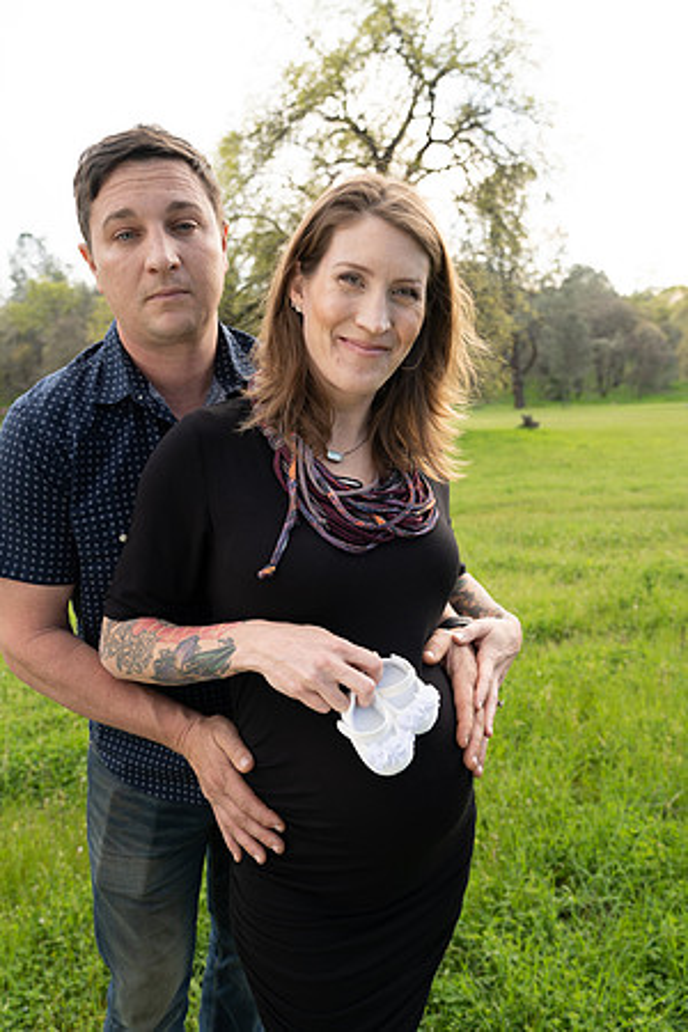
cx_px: 344
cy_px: 516
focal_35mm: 24
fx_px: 688
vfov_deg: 73.7
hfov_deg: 53.1
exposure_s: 1/125
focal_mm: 24
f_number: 3.5
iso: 125
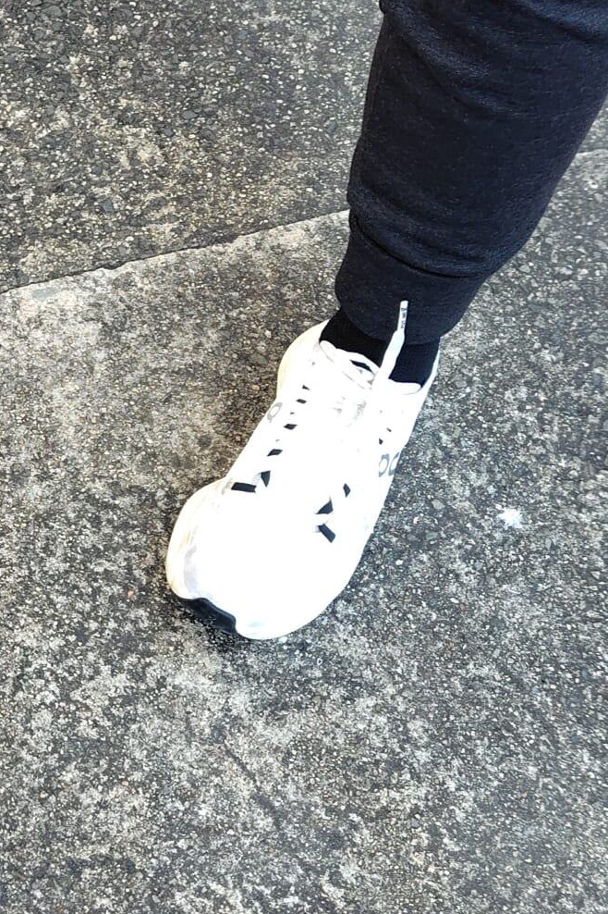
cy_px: 469
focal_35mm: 62
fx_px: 1572
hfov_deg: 20.1
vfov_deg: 32.4
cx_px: -183
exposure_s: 1/142
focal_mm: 5.6
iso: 50
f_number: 1.9
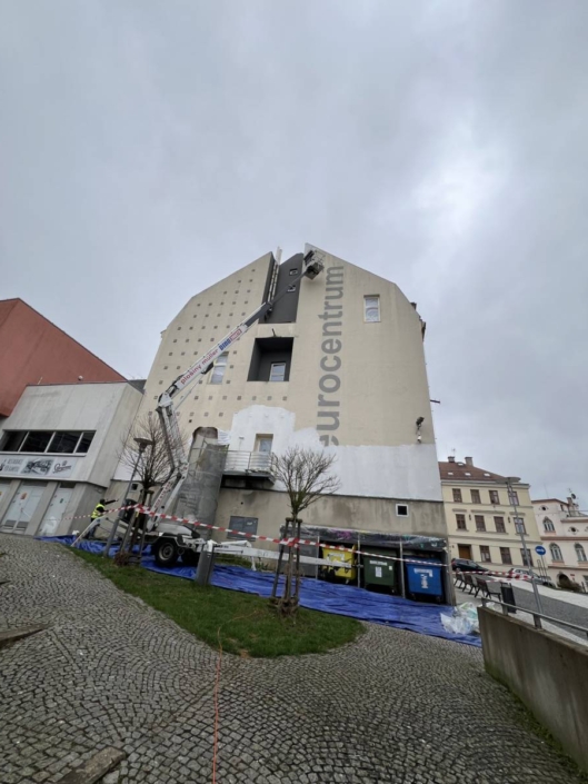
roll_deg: -6.6
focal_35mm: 13
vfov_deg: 106.2
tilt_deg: +26.3
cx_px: 294
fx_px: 294
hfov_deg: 89.9
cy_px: 392
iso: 32
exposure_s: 1/238
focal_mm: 1.57
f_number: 1.8
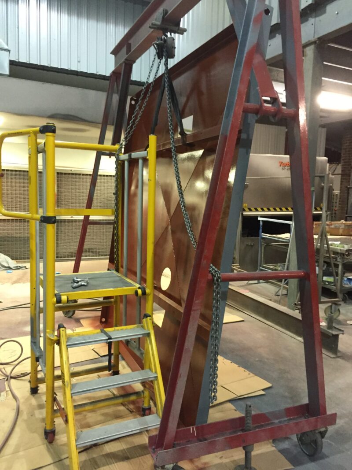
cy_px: 235
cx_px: 176
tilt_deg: -3.7
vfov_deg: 61.7
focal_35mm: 29
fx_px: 393
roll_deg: -1.1
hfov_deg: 48.2
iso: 320
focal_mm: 4.15
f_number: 2.2
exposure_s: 1/33
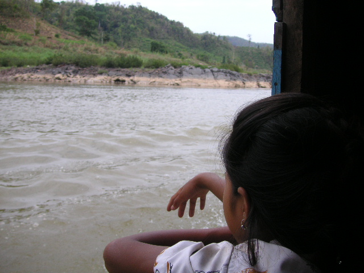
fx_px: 389
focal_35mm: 37
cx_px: 182
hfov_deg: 50.1
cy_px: 136
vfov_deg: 38.7
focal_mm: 6.1
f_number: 2.8
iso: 50
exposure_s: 1/750
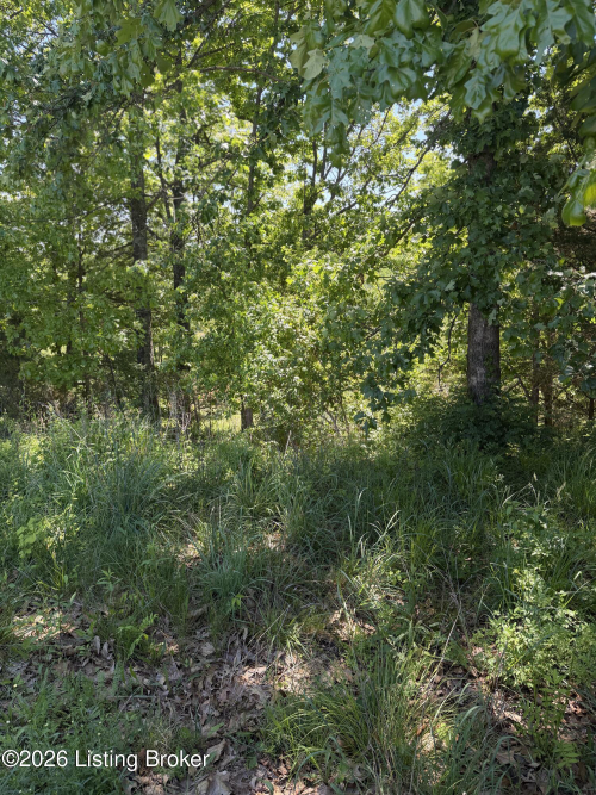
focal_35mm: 24
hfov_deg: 56.8
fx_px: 551
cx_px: 298
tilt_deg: -12.7
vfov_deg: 71.6
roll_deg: +2.0
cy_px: 398
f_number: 1.78
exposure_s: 1/555
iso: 100
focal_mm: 6.76
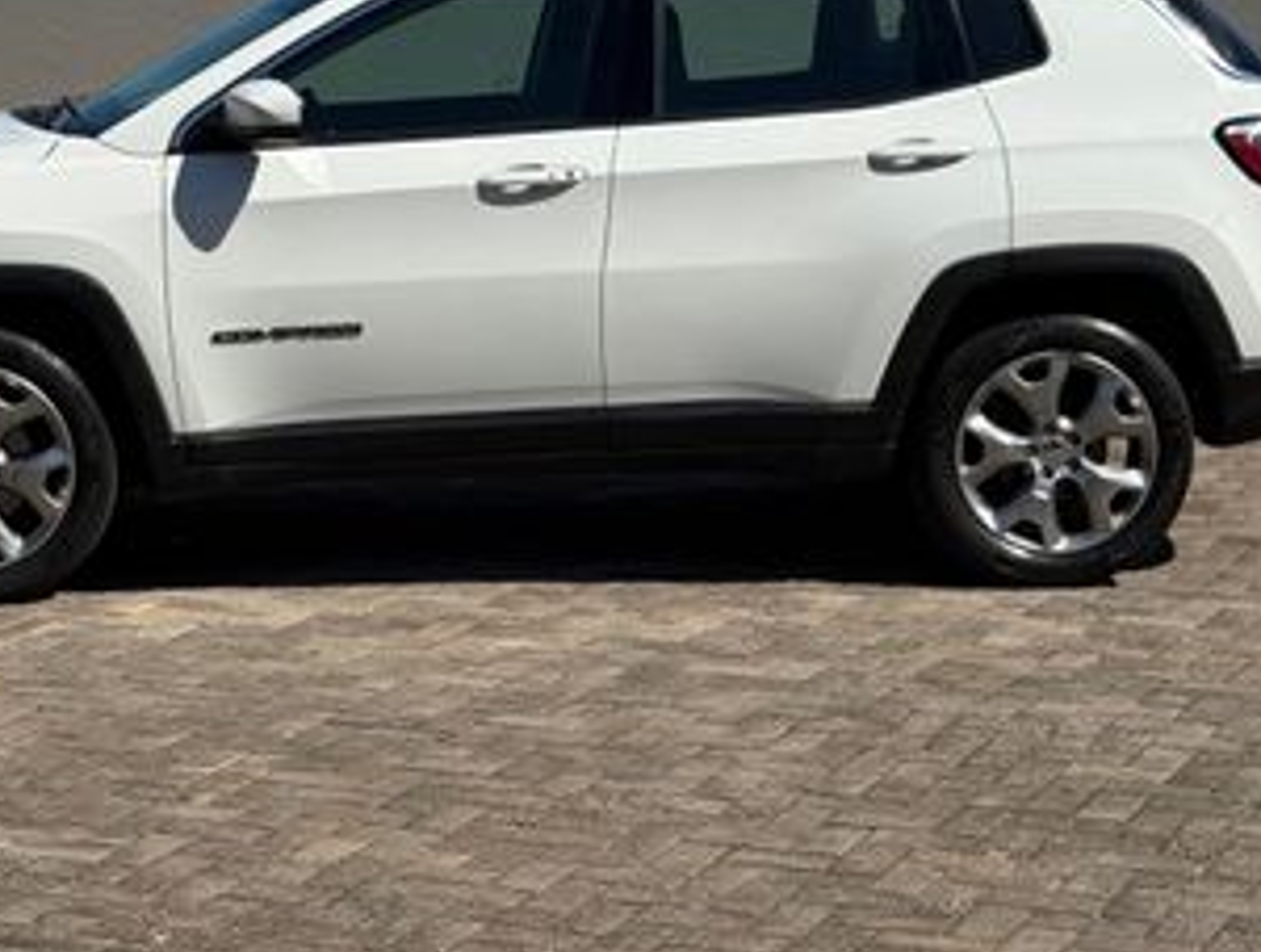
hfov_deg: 25.9
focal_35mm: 75
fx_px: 2738
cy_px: 386
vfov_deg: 19.7
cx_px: 519
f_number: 1.78
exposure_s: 1/7874
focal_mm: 6.76
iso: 64
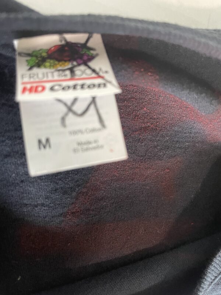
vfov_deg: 67.3
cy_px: 148
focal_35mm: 26
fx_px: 221
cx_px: 110
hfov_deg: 53.1
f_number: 1.6
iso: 500
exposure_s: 1/60
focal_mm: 4.2
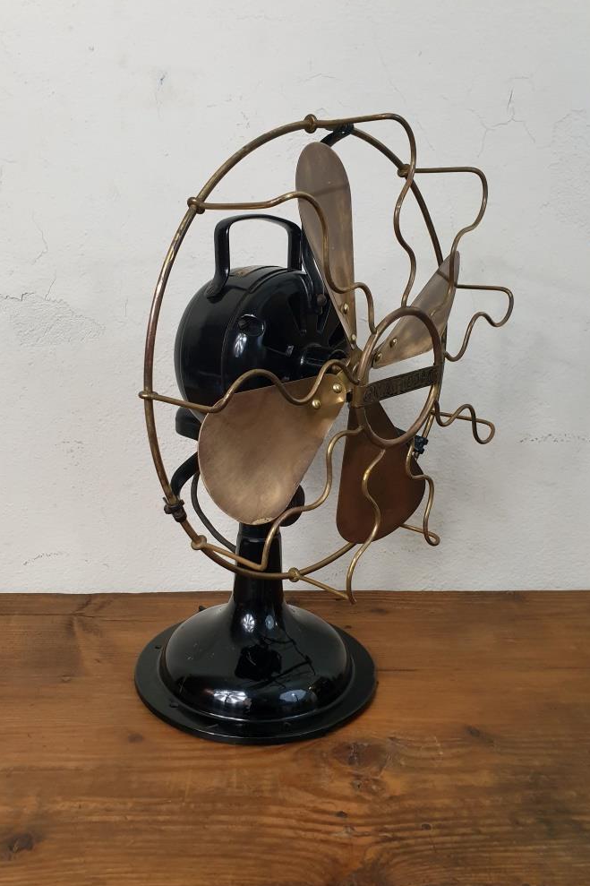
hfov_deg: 46.3
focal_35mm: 28
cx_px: 271
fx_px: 689
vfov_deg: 65.5
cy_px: 452
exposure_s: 1/50
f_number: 2.4
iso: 400
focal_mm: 4.3
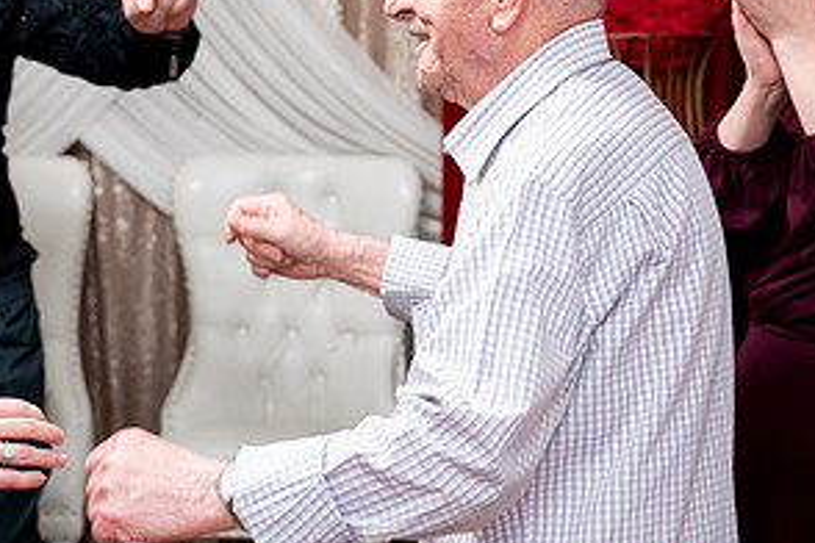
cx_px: 444
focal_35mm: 75
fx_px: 1698
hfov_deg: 27.0
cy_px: 256
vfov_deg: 18.2
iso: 3200
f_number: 2.8
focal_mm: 38
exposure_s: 1/160
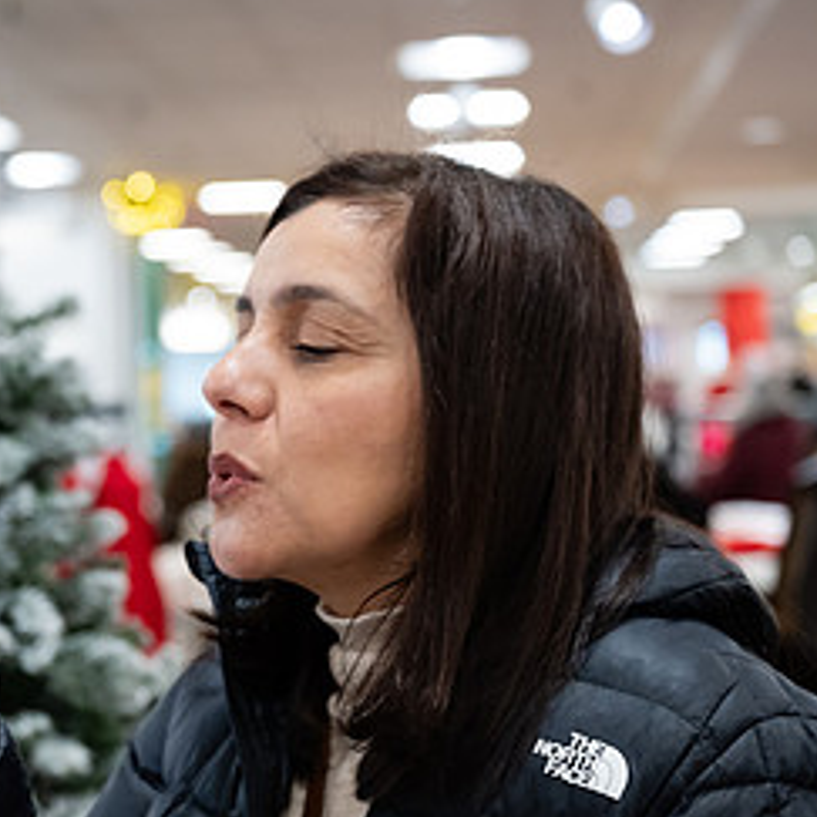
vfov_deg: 19.0
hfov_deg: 18.7
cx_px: 35
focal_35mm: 91
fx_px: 2430
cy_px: 575
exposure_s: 1/125
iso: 1000
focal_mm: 42
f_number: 3.2
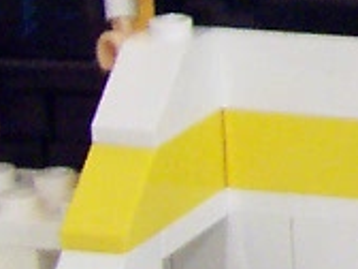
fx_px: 2741
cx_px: 1106
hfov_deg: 6.7
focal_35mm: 265
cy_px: -199
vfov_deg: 5.5
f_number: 2.8
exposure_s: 1/10
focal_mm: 5.6
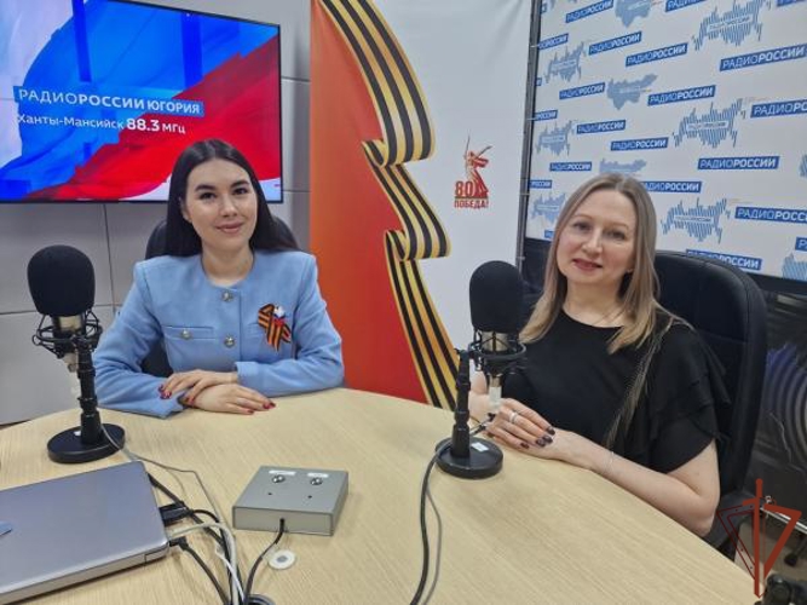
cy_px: 302
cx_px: 404
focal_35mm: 23
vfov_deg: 58.9
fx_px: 536
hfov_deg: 73.9
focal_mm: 6.4
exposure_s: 1/60
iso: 125
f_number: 1.8
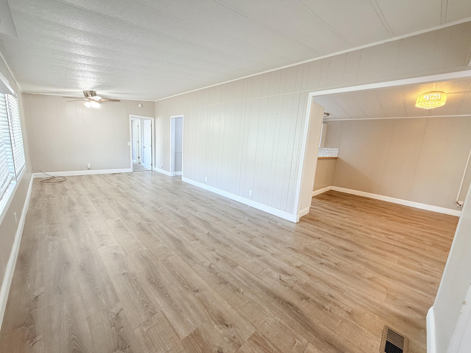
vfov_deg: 85.7
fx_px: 190
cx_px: 236
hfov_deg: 102.1
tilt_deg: -10.6
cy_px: 176
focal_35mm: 14
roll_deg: -3.4
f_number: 2.2
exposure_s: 1/120
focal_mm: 2.22
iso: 200
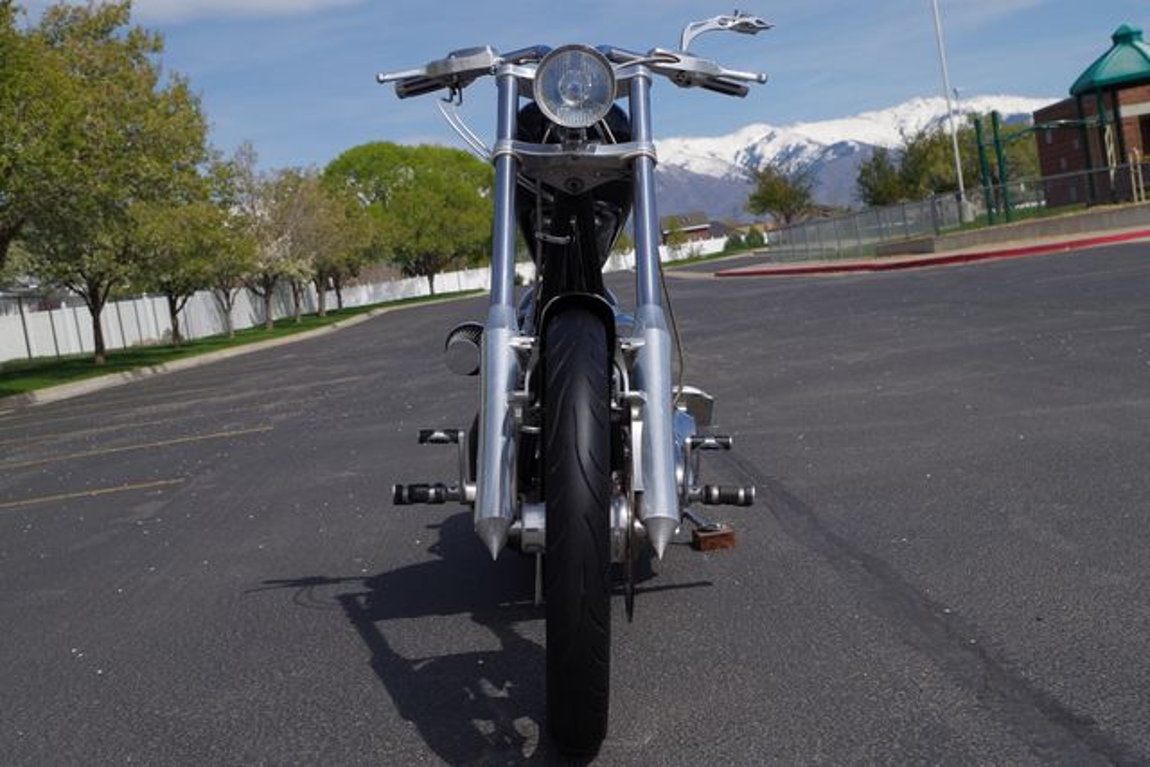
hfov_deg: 42.7
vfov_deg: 29.3
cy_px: 384
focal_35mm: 46
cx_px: 575
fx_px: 1470
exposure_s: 1/400
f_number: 8
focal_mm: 30.63
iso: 100
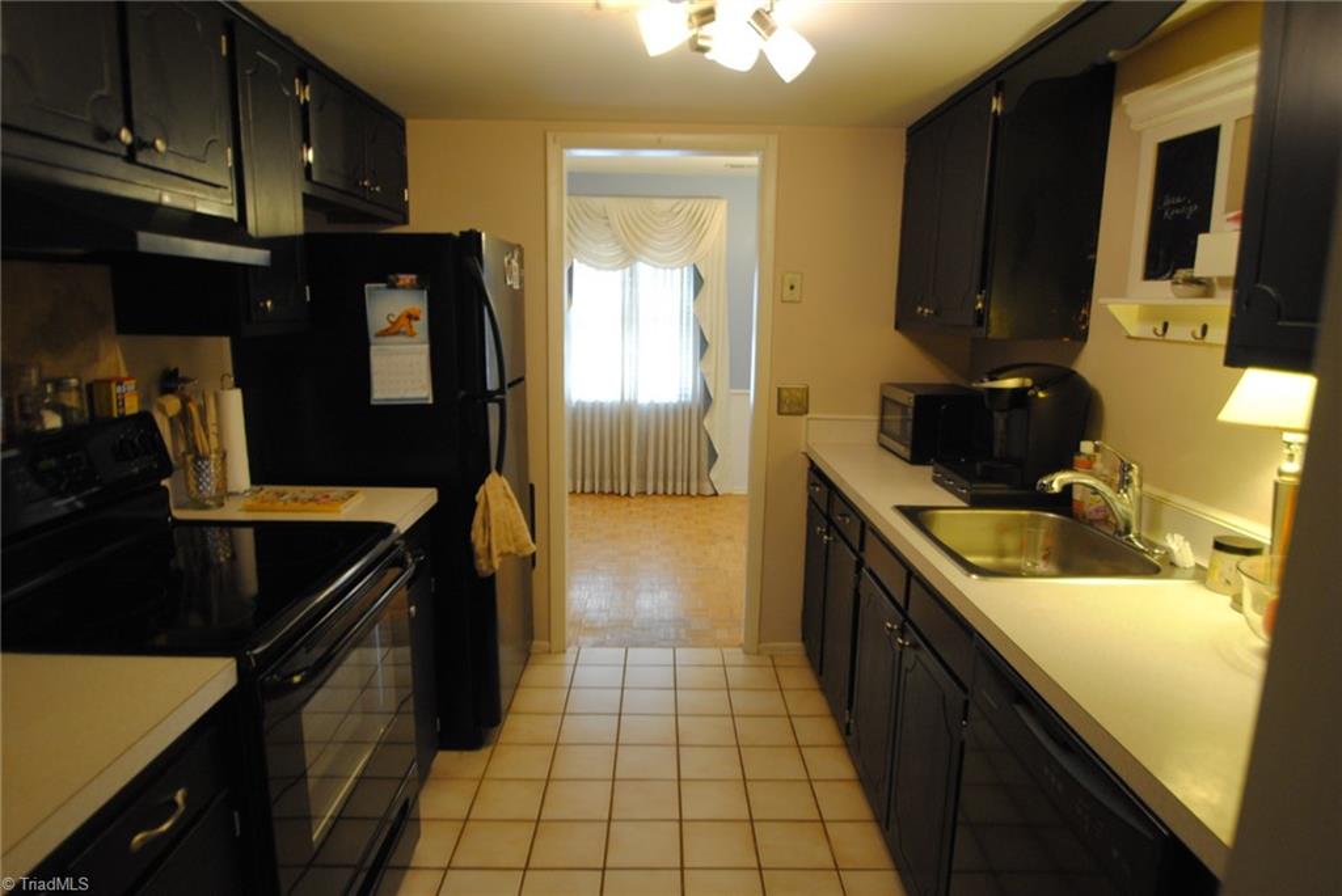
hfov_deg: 81.2
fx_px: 783
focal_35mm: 21
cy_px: 448
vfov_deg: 59.6
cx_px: 671
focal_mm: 14
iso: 400
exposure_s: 1/30
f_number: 3.8
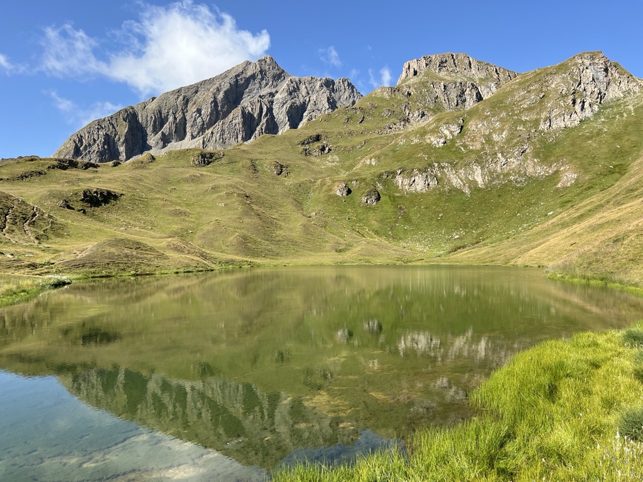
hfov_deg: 67.3
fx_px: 483
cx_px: 322
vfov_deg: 53.1
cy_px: 241
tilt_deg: +1.7
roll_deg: +1.1
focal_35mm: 26
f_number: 1.5
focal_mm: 5.7
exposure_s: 1/2571
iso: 50
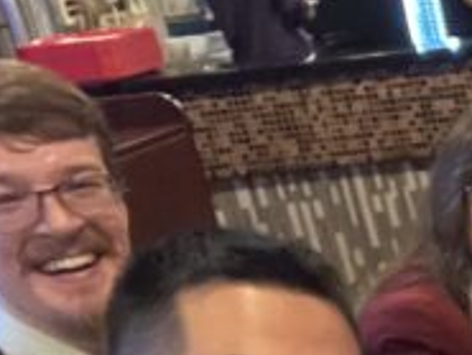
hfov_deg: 12.9
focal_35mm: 127
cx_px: 1031
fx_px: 1733
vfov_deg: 10.4
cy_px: 804
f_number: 2.2
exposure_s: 1/20
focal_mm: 2.71
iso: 640
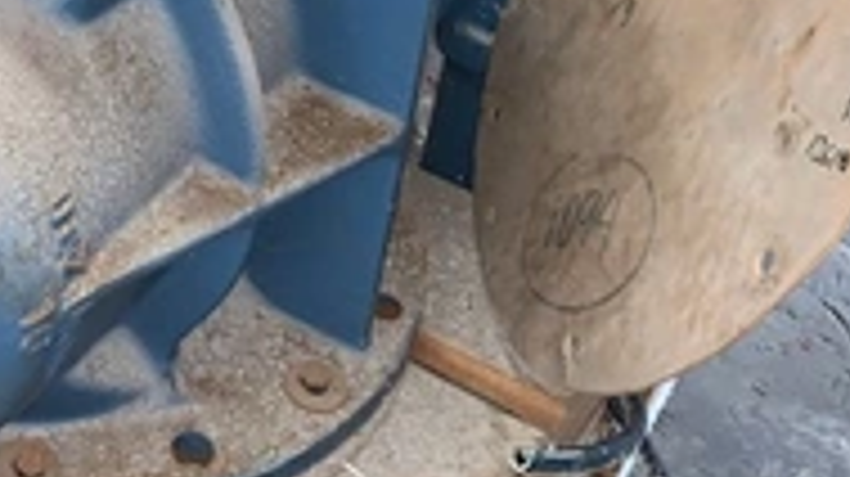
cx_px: 94
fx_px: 1351
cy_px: -9
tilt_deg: -30.4
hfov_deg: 33.2
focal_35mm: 60
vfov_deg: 19.4
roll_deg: +0.3
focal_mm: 4.25
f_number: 1.8
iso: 100
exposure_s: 1/8
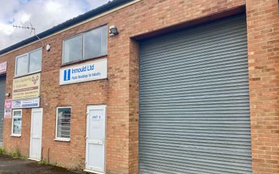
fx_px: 213
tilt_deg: +3.1
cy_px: 100
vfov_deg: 44.4
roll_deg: +0.2
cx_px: 140
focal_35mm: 28
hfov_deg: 66.5
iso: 32
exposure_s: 1/594
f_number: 1.8
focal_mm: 4.25
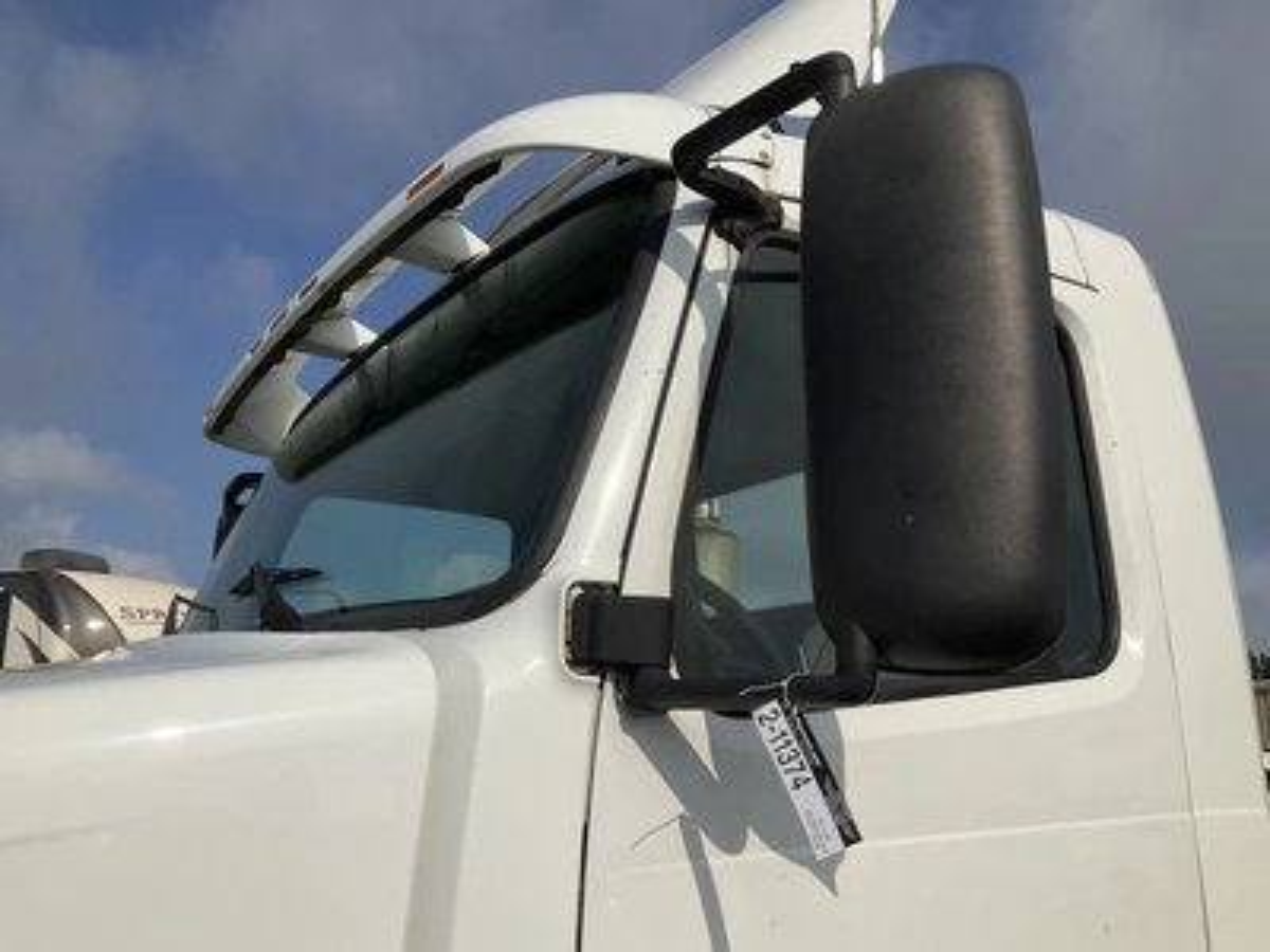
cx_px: 635
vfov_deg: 48.2
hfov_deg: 61.7
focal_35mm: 29
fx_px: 1064
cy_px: 476
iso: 25
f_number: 1.8
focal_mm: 3
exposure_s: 1/5814
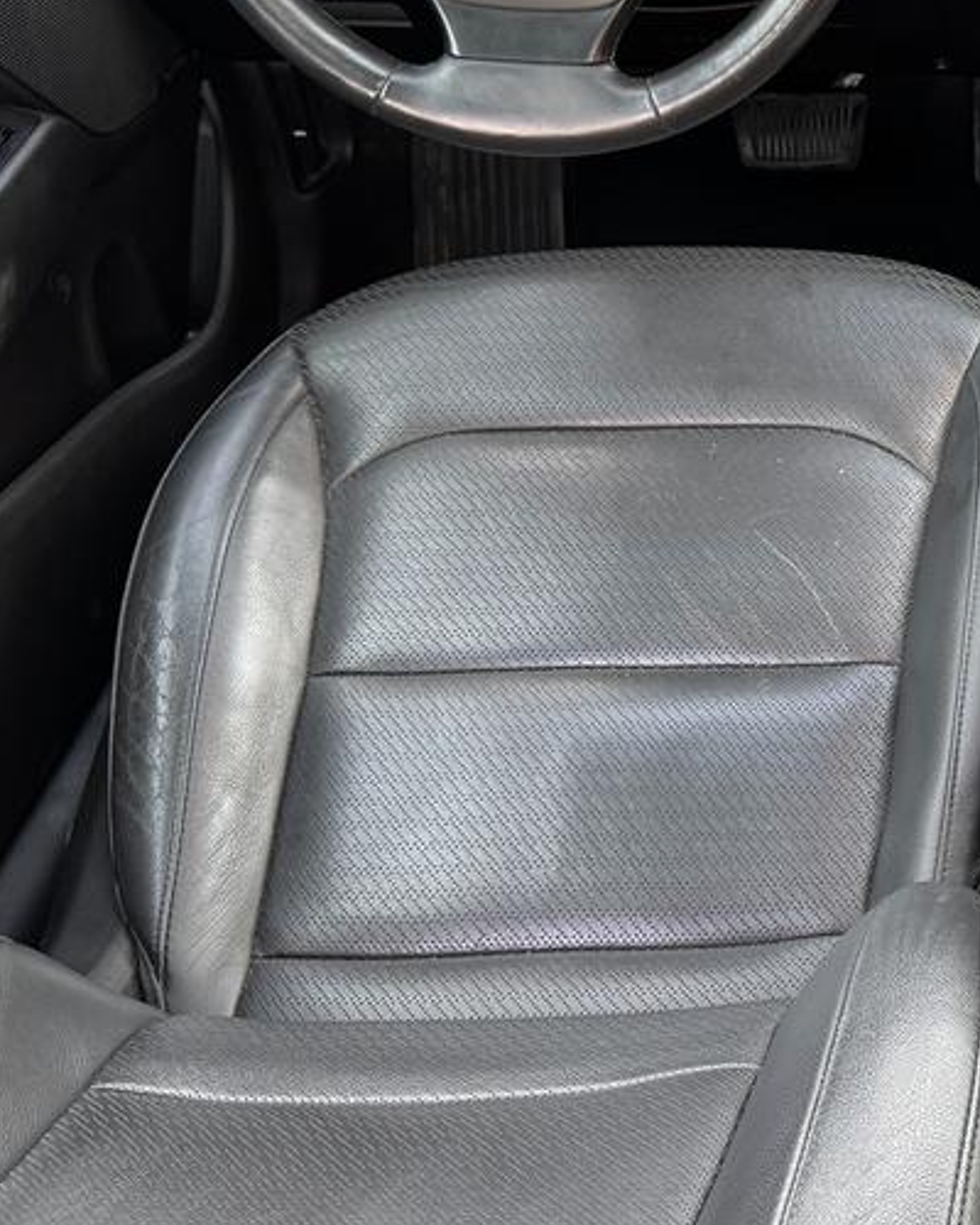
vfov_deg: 31.3
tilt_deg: -38.4
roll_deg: -1.5
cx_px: 1208
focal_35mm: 60
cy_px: 441
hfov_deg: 23.1
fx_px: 2175
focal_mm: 6.76
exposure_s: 1/121
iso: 160
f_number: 1.78
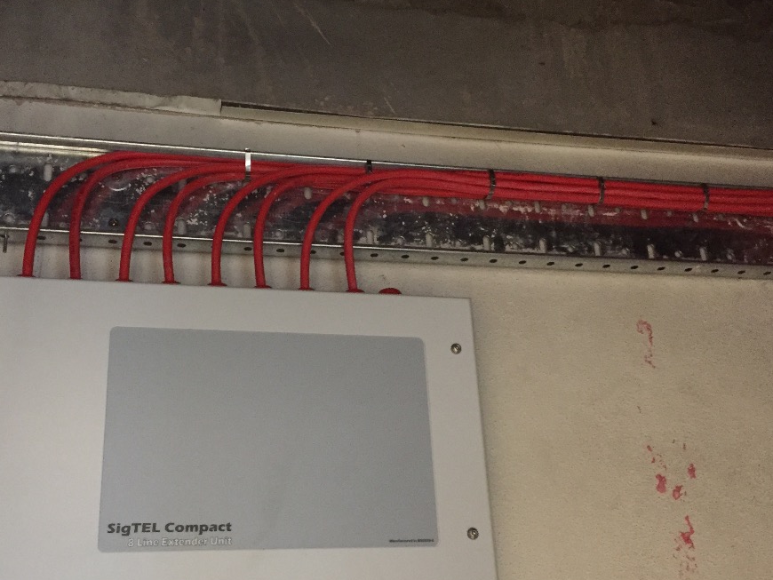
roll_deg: +3.5
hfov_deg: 46.8
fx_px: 893
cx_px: 377
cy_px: 364
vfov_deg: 35.8
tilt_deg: +20.5
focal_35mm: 40
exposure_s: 1/17
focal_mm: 4.15
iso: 500
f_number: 2.2
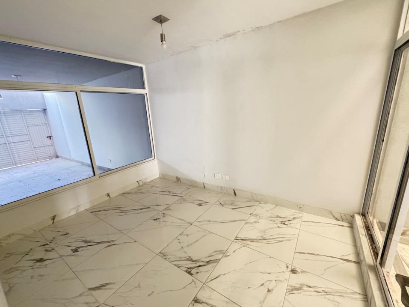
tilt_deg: -14.8
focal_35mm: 15
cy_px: 157
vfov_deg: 81.7
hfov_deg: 98.1
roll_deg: +4.7
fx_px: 177
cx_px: 197
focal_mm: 2.22
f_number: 2.2
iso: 640
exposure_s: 1/60
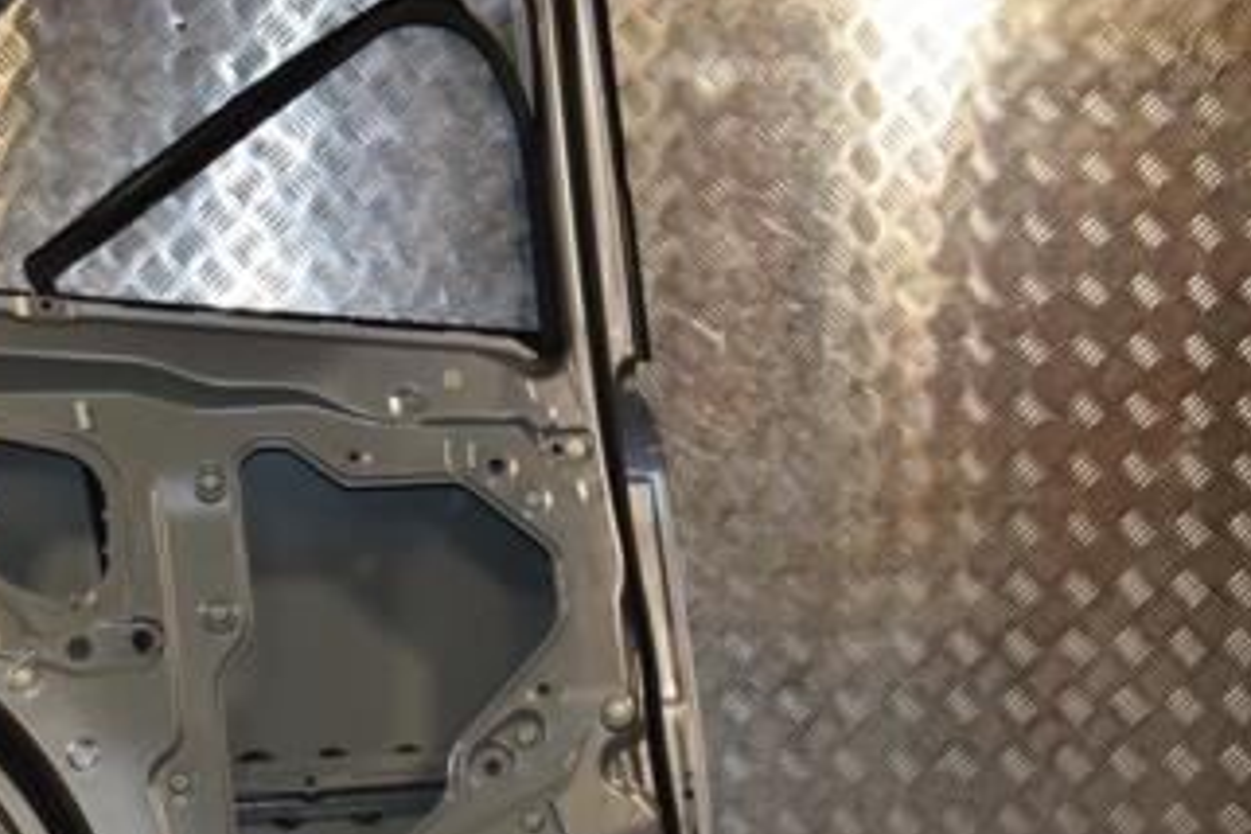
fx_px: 2048
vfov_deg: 22.9
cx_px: 304
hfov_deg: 33.3
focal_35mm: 59
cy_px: 553
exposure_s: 1/200
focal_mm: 21
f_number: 7.1
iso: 800
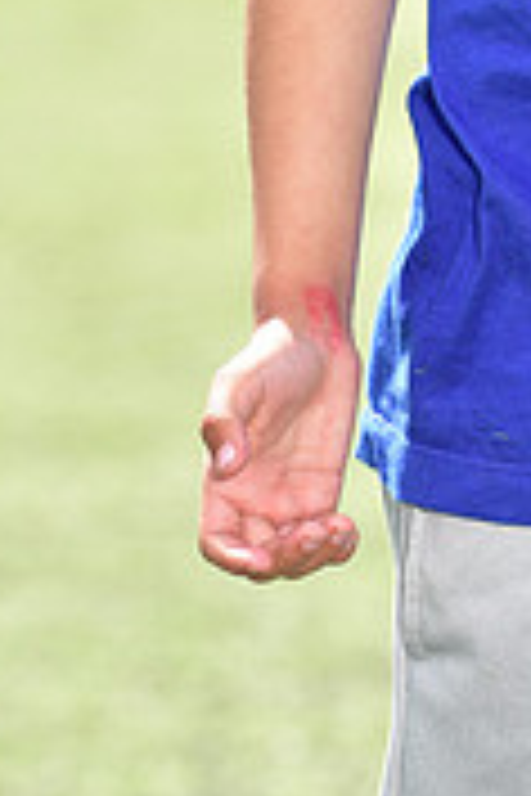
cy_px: -486
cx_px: 767
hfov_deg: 2.1
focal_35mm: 657
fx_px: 14535
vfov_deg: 3.1
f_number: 5
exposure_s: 1/200
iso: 80
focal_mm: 200
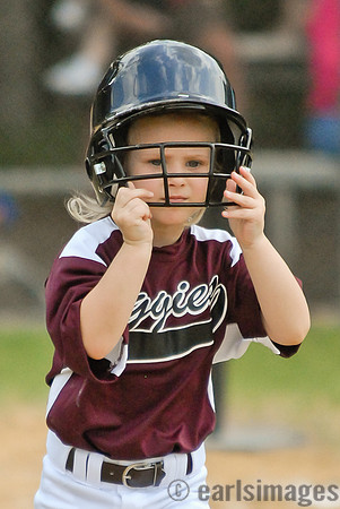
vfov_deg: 6.9
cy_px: 254
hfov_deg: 4.6
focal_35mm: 300
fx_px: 4240
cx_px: 170
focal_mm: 200
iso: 800
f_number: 2.8
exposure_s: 1/6400
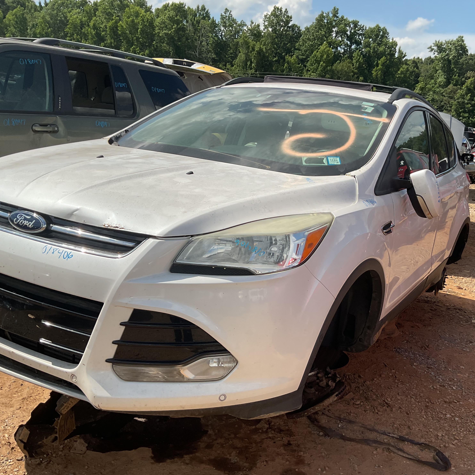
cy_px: 240
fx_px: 543
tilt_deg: -14.0
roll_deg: -5.1
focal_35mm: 35
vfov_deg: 47.2
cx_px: 293
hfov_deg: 46.9
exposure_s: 1/2538
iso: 16
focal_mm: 3
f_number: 1.8
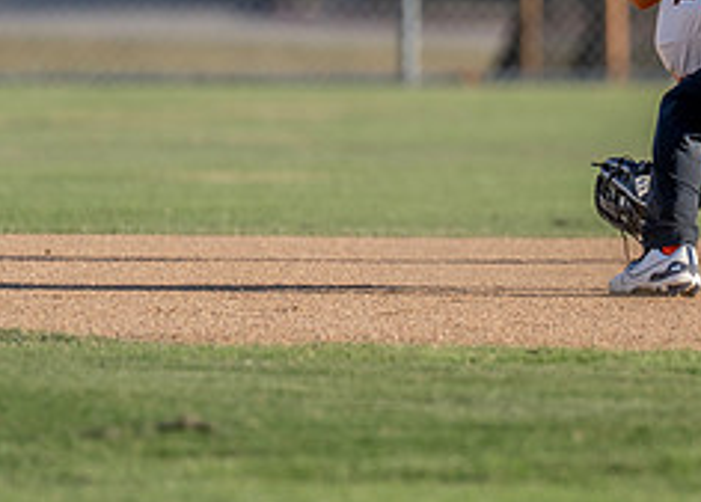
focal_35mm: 798
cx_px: 748
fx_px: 15901
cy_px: 151
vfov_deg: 1.8
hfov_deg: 2.5
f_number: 2.8
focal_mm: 200
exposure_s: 1/1600
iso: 100
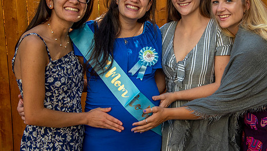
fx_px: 432
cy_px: 69
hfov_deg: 34.2
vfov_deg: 19.7
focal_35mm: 61
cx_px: 168
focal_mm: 46
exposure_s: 1/320
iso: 125
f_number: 4
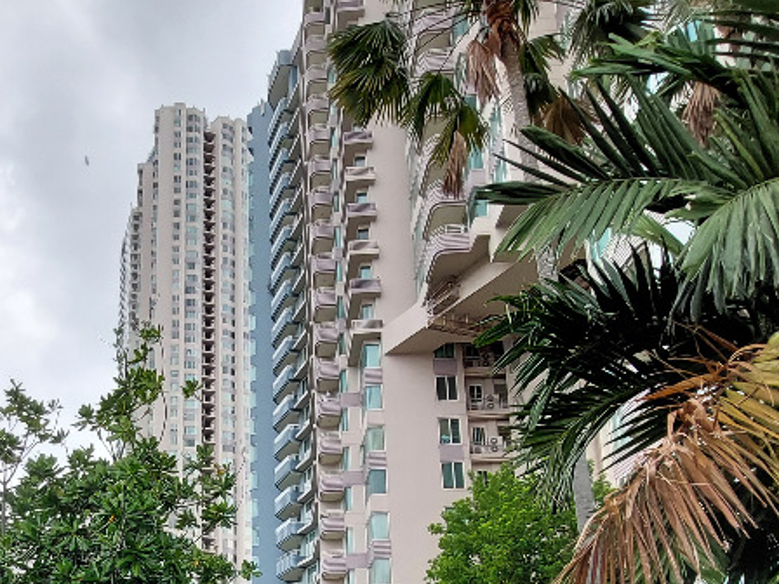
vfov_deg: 42.2
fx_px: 653
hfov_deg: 59.0
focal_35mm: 29
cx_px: 214
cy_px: 575
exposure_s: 1/120
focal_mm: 1.74
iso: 50
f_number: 2.2
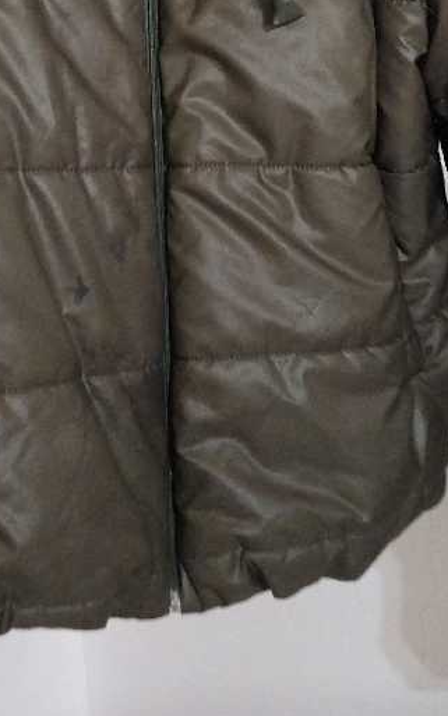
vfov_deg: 33.6
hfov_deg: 22.4
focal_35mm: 58
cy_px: 100
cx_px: 191
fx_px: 1132
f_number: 1.8
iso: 500
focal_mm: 4
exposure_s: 1/15
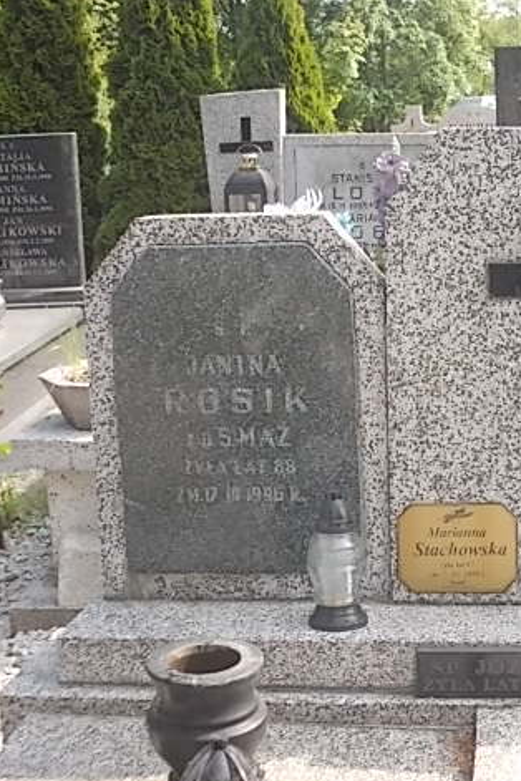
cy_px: 395
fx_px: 1563
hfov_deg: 18.4
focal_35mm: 72
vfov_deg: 28.1
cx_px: 526
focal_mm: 7.2
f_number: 3.6
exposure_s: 1/200
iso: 80
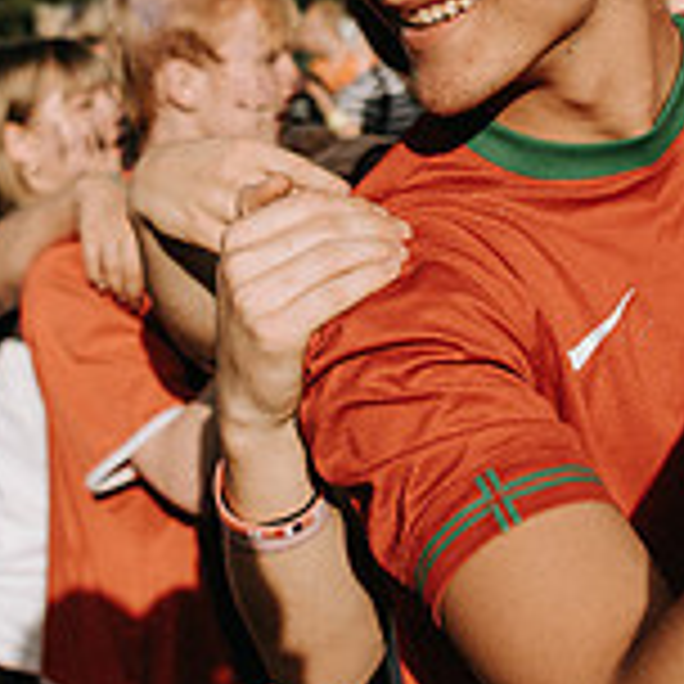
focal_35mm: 78
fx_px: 1744
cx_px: 590
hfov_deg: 21.8
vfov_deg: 21.6
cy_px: 34
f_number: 2.8
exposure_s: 1/2500
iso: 100
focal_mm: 24
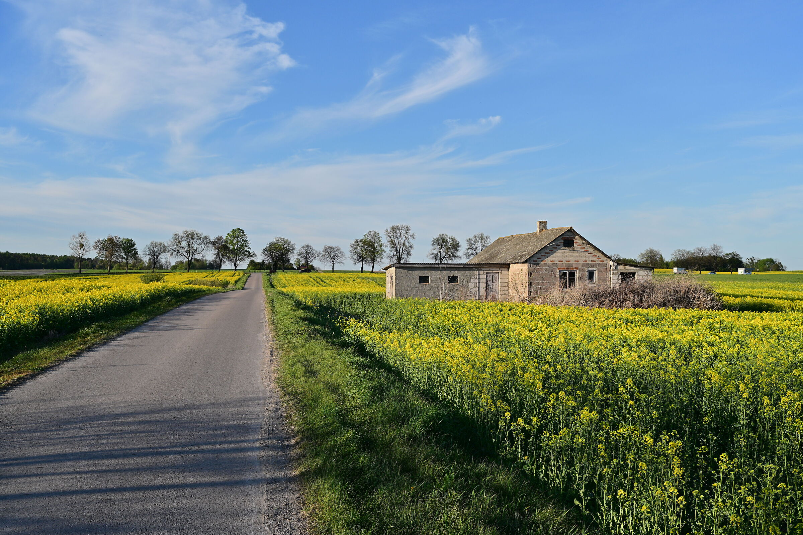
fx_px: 781
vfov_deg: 37.9
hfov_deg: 54.4
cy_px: 268
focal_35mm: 35
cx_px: 402
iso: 100
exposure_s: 1/320
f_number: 9
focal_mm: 35
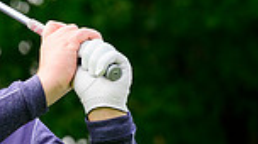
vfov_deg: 1.4
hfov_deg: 2.4
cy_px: 204
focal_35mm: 888
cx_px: -255
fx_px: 6066
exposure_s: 1/1250
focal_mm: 200
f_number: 5
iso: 640
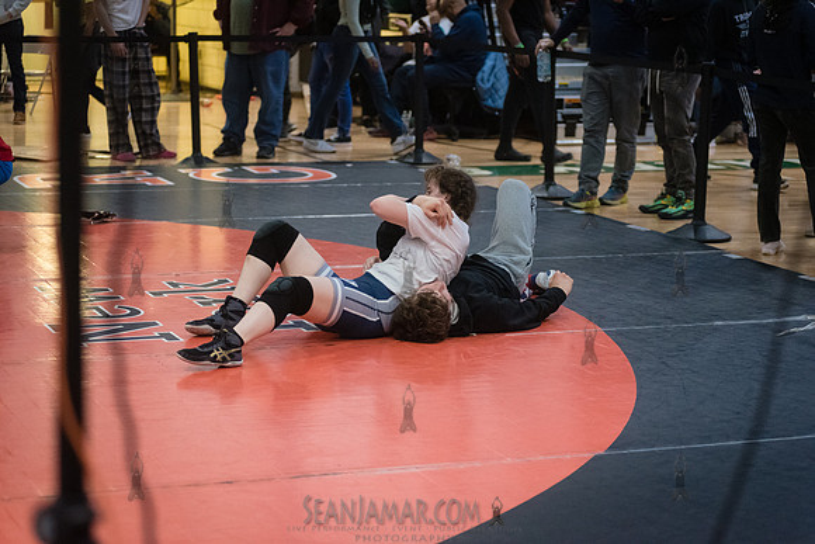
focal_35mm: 86
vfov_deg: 15.9
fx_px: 1947
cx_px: 408
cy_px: 272
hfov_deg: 23.6
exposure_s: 1/640
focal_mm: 86
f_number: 3.5
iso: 8000
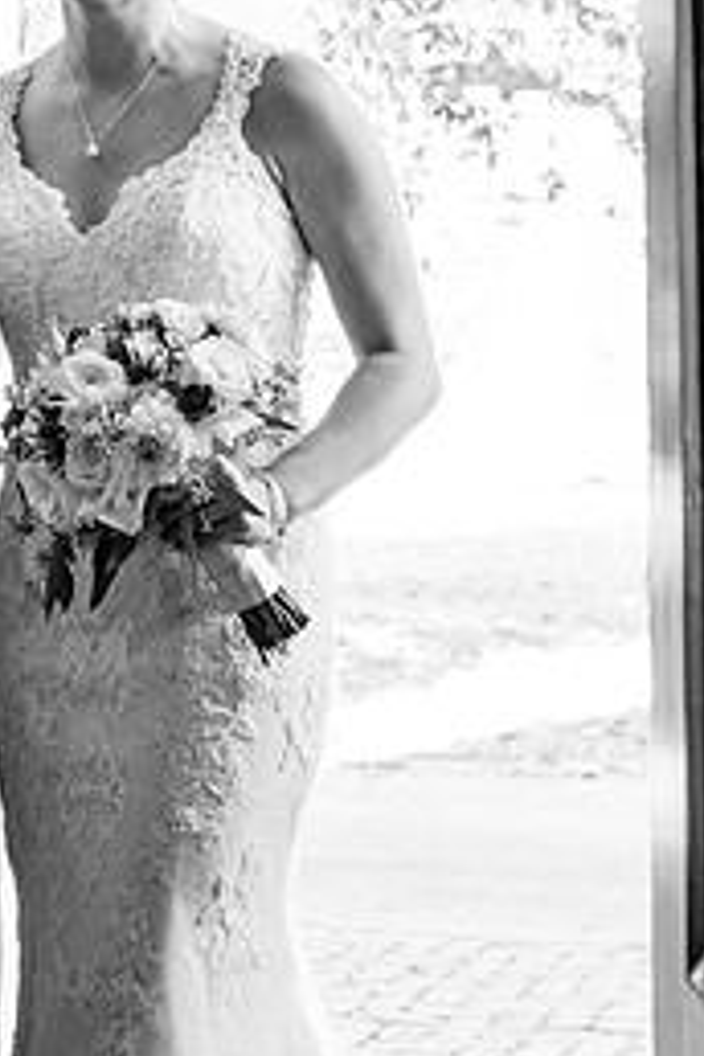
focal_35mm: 91
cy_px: 318
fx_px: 2669
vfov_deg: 22.2
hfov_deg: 14.5
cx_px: -164
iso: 2000
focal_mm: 35
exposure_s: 1/100
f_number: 4
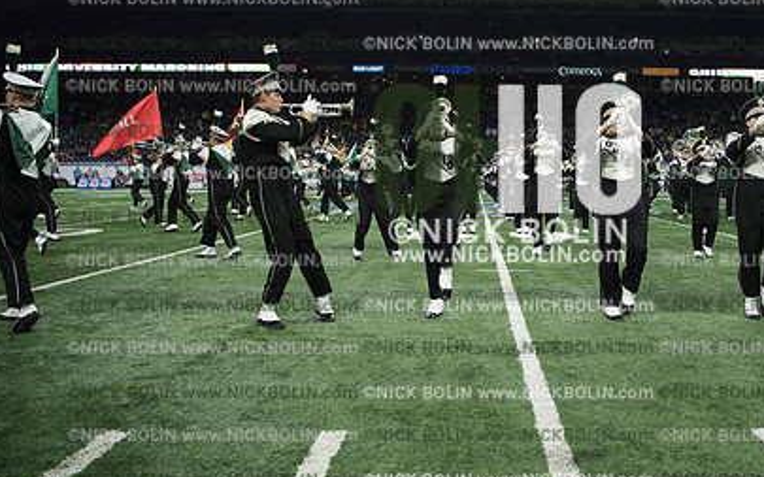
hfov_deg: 54.3
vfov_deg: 36.0
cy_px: 174
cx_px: 507
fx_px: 729
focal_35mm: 35
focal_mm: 24
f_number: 2.8
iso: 1250
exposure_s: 1/1250
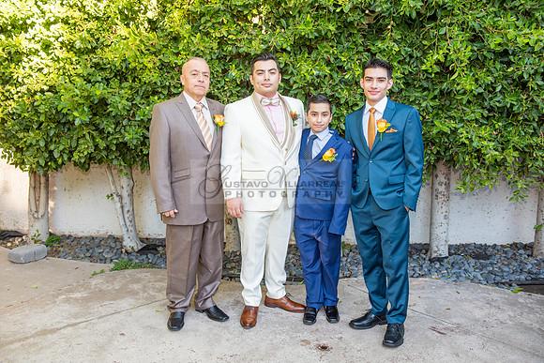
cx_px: 272
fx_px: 484
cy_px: 182
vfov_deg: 41.1
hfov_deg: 58.7
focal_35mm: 32
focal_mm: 32
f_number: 5
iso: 320
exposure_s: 1/125
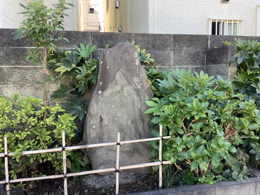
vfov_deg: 45.4
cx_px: 130
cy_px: 98
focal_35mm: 31
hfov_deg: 58.4
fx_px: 233
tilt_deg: -6.1
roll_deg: +0.9
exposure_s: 1/120
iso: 50
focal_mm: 3.3
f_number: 2.4
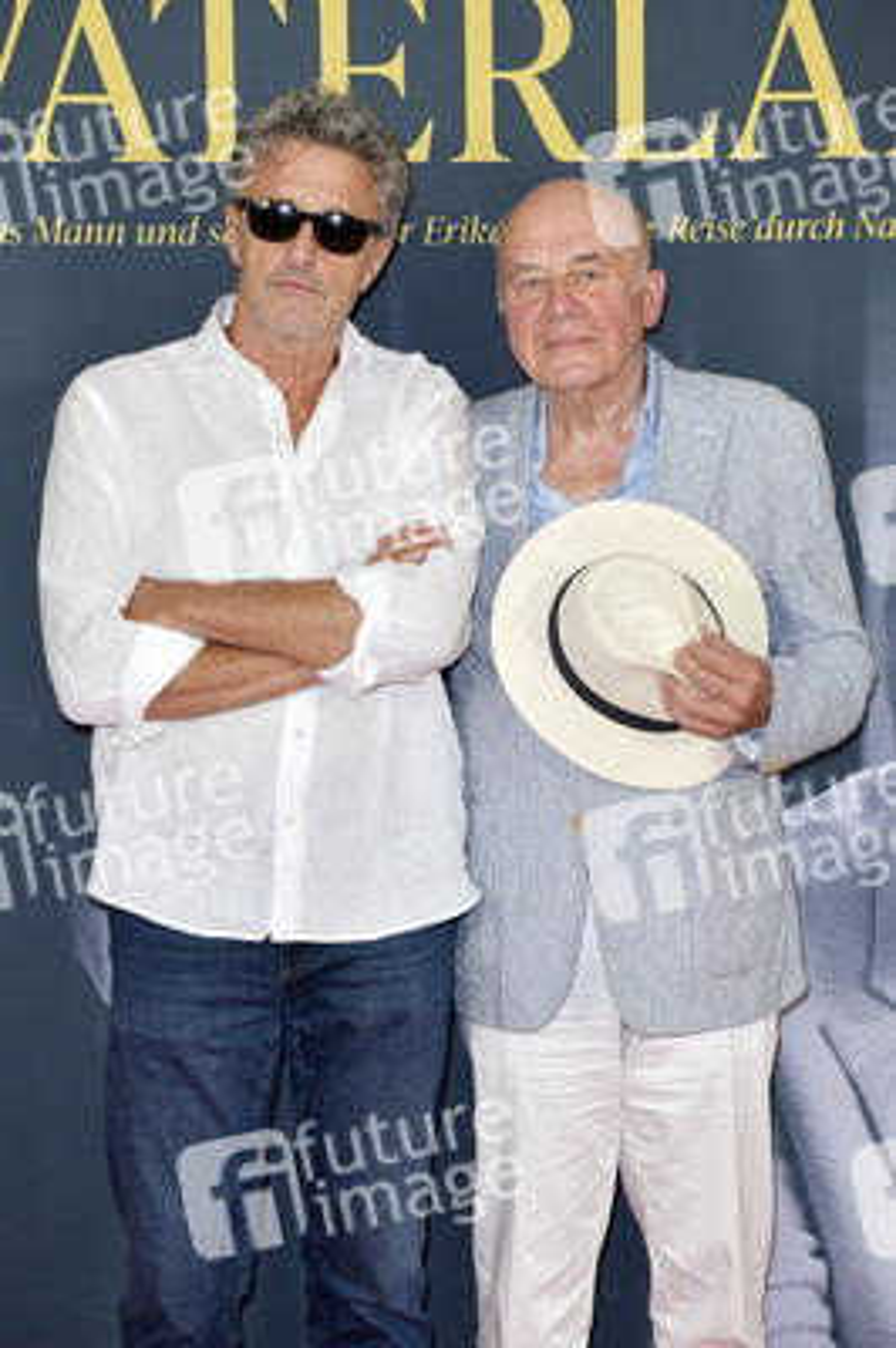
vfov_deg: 28.9
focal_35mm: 70
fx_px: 2618
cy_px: 674
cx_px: 448
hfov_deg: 19.4
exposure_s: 1/250
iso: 640
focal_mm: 70
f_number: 7.1
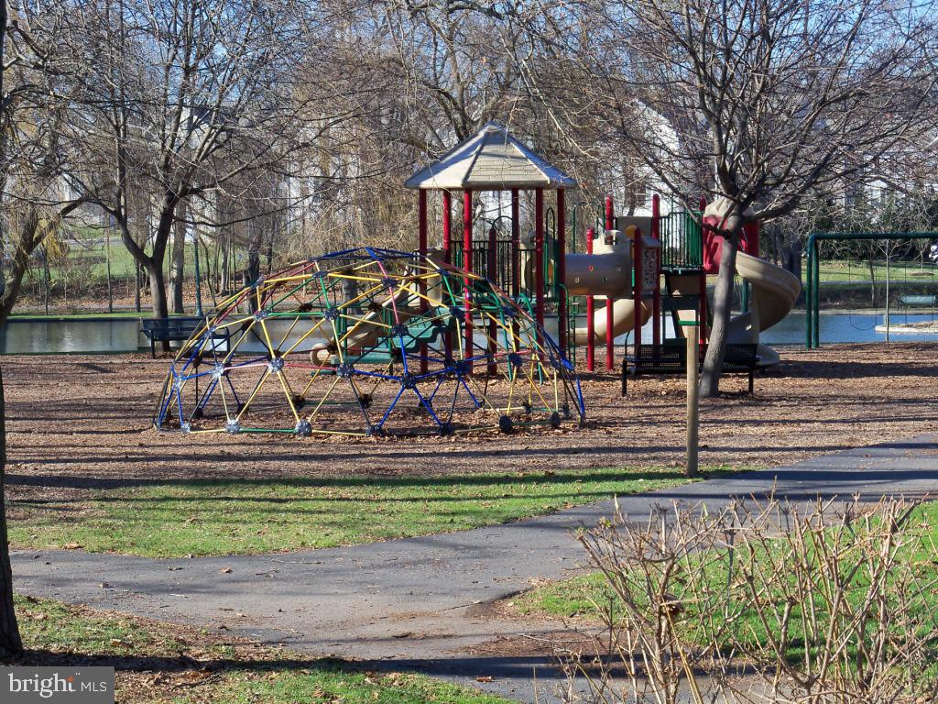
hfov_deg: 21.3
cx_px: 469
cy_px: 352
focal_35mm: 92
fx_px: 2493
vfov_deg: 16.1
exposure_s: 1/250
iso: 80
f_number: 4.2
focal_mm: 16.3
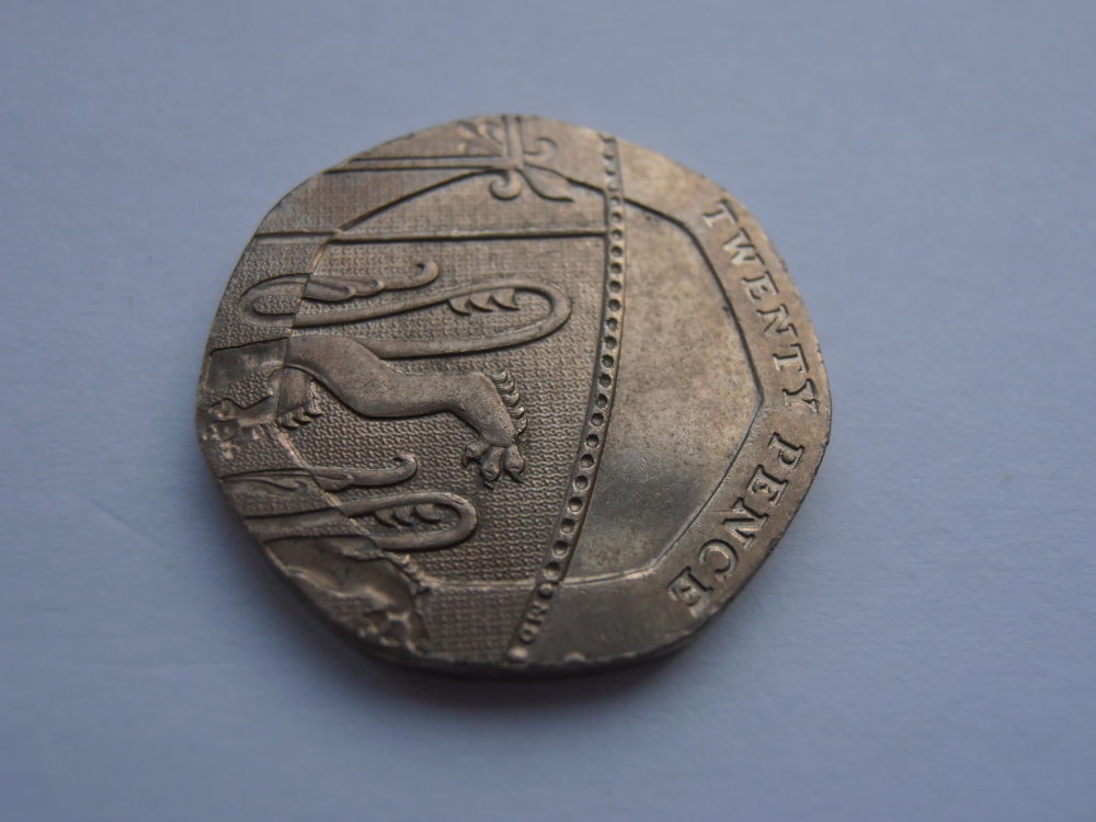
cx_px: 548
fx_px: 1171
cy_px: 411
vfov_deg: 38.7
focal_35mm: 37
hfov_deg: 50.1
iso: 80
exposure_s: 1/320
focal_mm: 6.61
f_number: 3.9
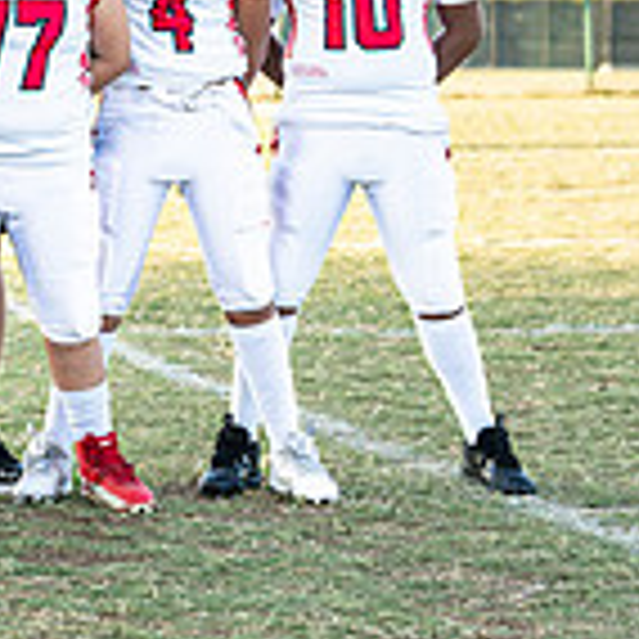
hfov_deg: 7.9
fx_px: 4386
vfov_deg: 8.3
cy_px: 83
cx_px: -666
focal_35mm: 210
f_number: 2.8
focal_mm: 50
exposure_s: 1/1600
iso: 500
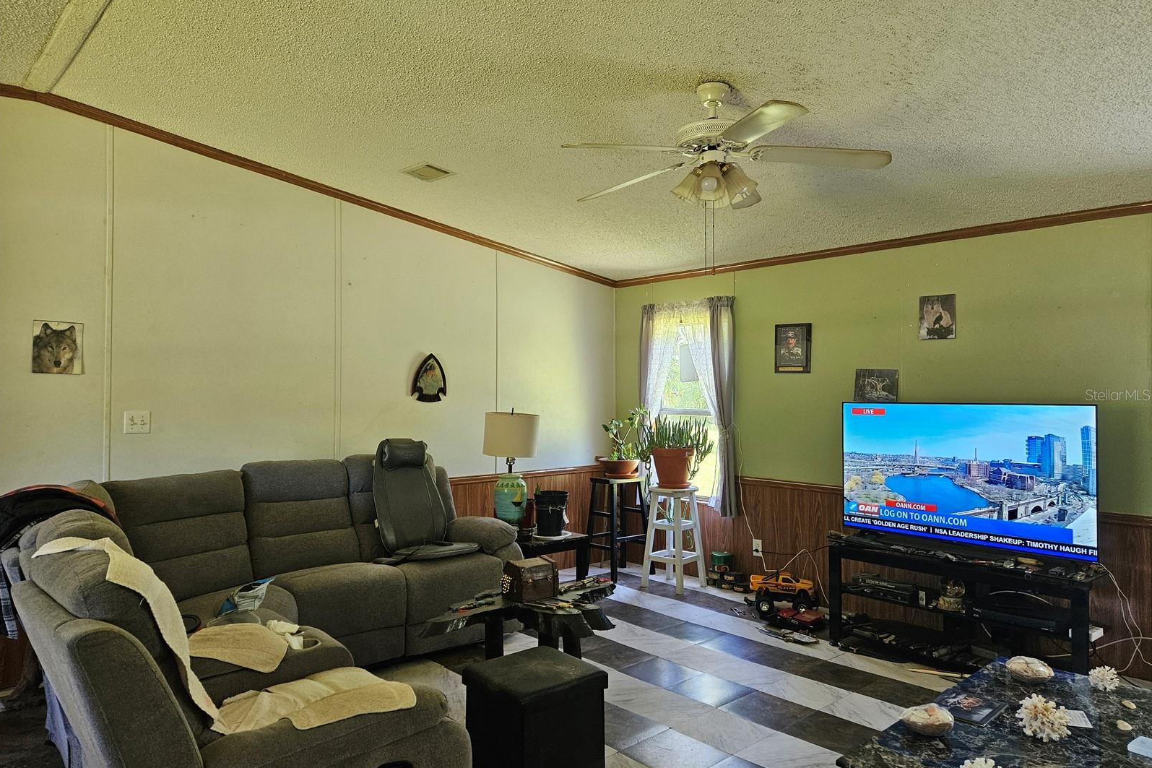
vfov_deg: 53.1
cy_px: 394
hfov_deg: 73.7
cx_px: 576
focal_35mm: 24
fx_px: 768
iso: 250
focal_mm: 5.4
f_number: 1.8
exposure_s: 1/120
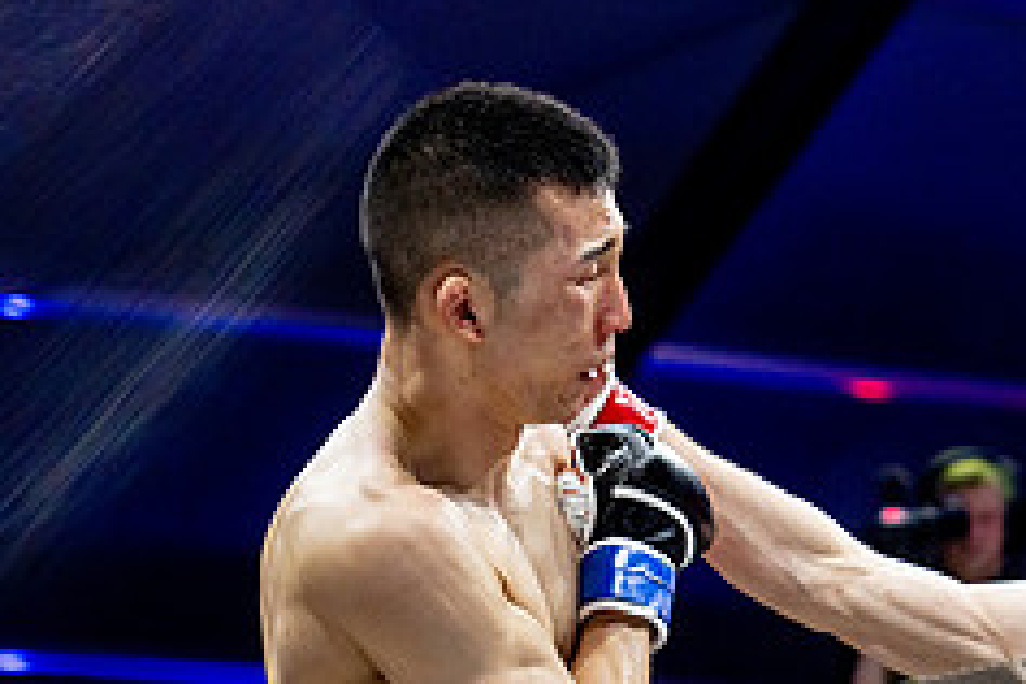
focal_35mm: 171
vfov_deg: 8.0
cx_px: 874
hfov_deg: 12.0
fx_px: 4873
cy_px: 760
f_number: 2.8
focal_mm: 70
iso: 3200
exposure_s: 1/1250
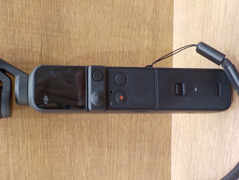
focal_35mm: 41
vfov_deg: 35.1
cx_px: 99
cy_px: 93
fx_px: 283
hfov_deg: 45.6
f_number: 3.3
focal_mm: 4.1
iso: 220
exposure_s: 1/30
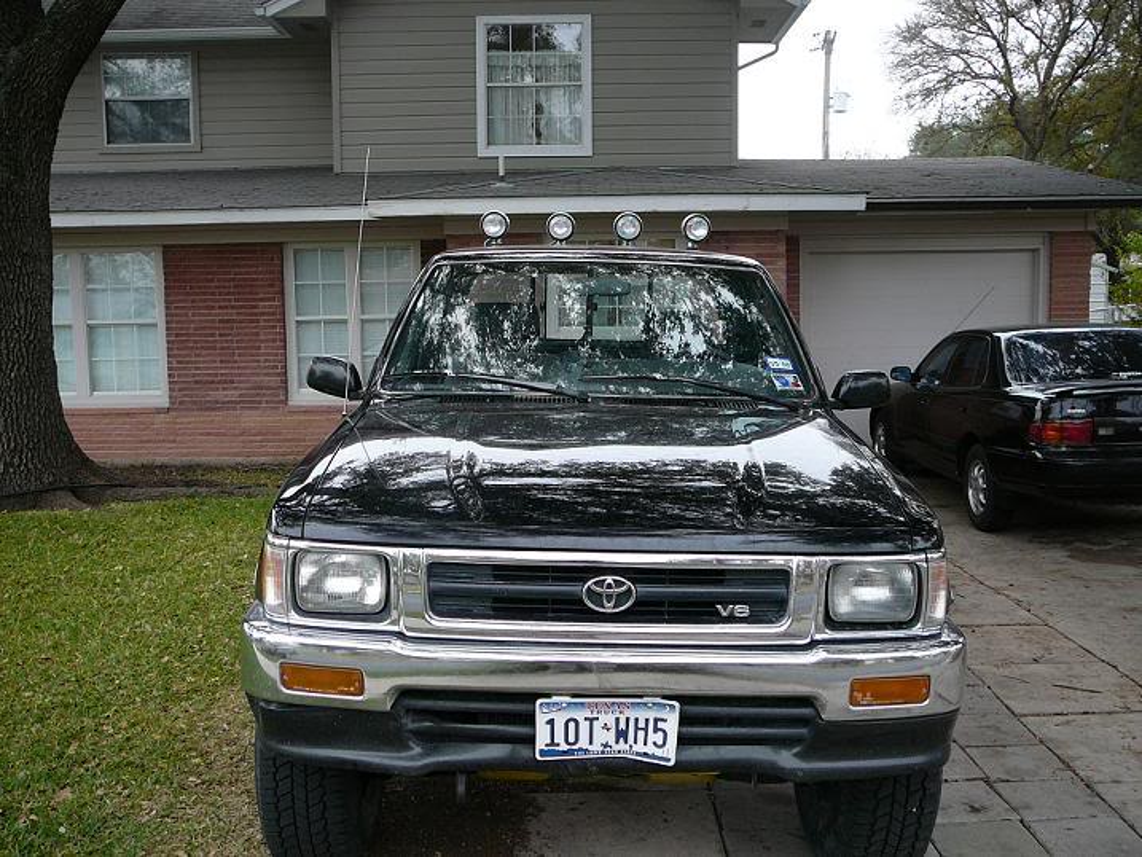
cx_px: 571
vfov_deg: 40.7
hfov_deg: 52.6
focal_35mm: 35
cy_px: 428
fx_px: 1155
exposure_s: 1/40
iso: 100
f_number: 2.8
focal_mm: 5.2
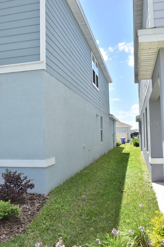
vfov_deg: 57.2
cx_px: 82
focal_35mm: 33
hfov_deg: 40.0
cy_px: 124
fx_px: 225
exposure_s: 1/250
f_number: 8
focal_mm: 22
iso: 110
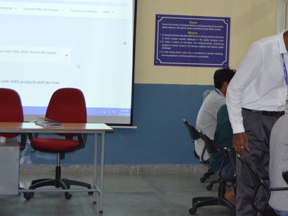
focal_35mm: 103
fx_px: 857
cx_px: 227
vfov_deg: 14.4
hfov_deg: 18.9
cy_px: 90
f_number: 5
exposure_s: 1/60
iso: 900
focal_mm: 42
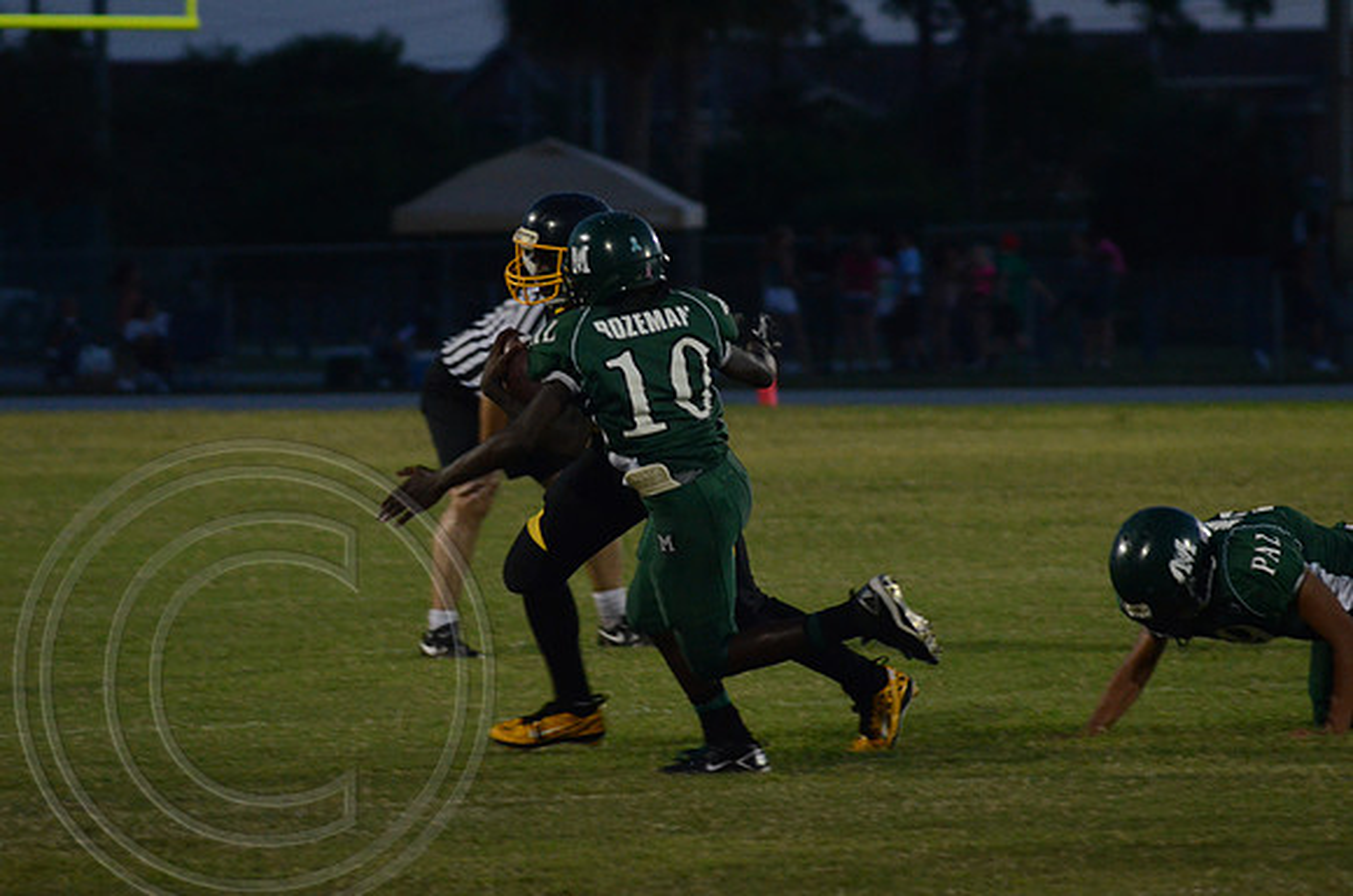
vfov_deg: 4.6
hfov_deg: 6.9
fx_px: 11250
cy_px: 448
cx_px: 676
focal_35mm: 300
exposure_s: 1/320
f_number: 5.6
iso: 3200
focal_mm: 200
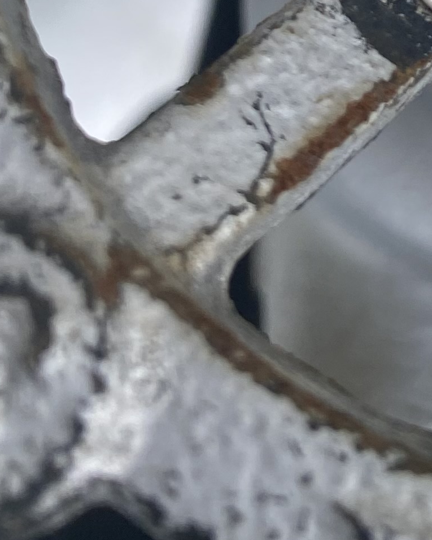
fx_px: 1710
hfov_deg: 13.3
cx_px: 703
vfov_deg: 14.5
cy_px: -576
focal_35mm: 107
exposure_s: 1/871
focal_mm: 4.25
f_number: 1.8
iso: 32
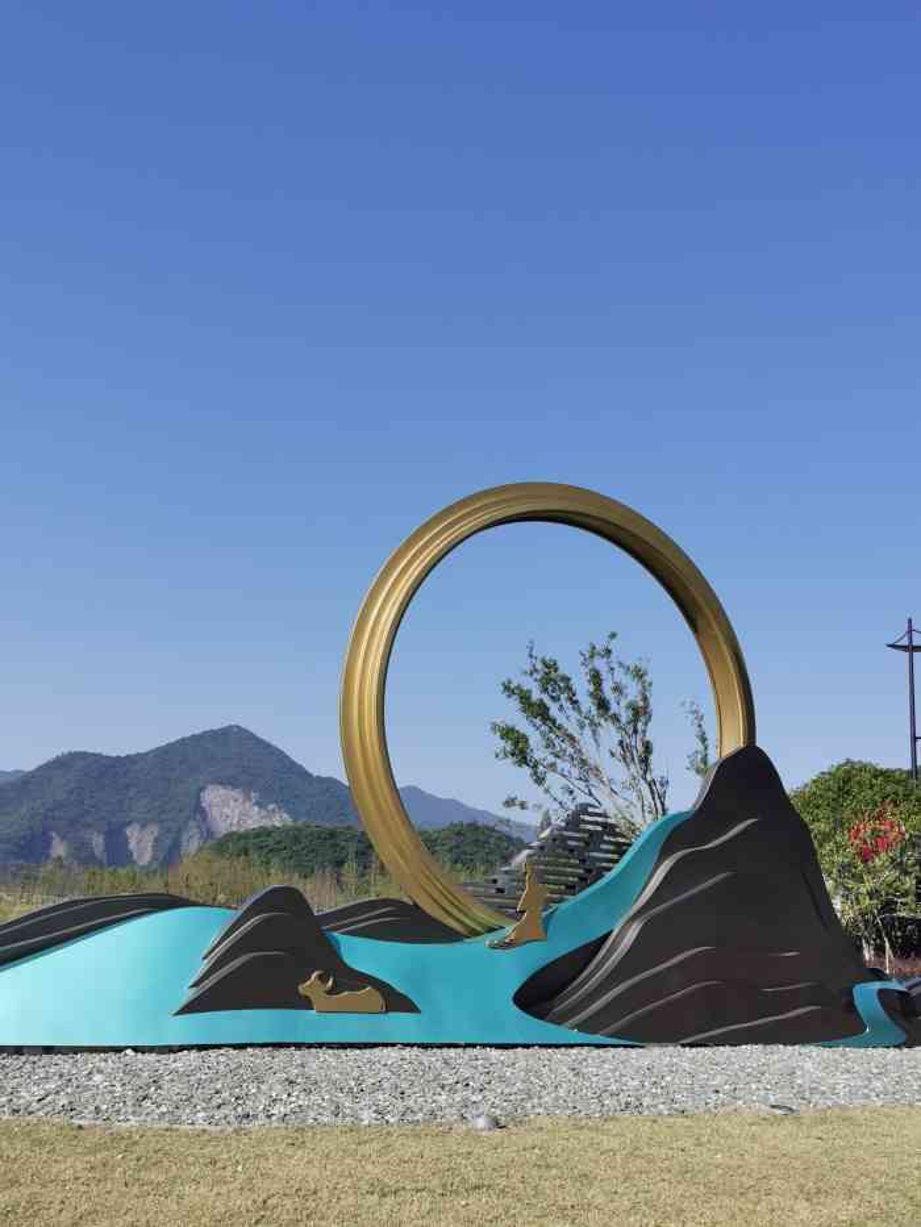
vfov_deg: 52.6
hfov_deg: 40.7
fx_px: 1241
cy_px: 614
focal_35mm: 35
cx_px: 460
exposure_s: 1/5000
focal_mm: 5.56
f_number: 1.6
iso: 50
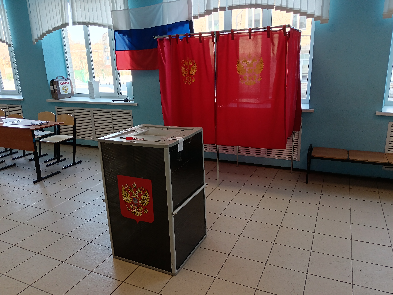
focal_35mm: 27
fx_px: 307
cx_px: 196
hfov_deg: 65.3
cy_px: 148
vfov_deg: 51.4
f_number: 1.9
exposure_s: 1/50
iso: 339
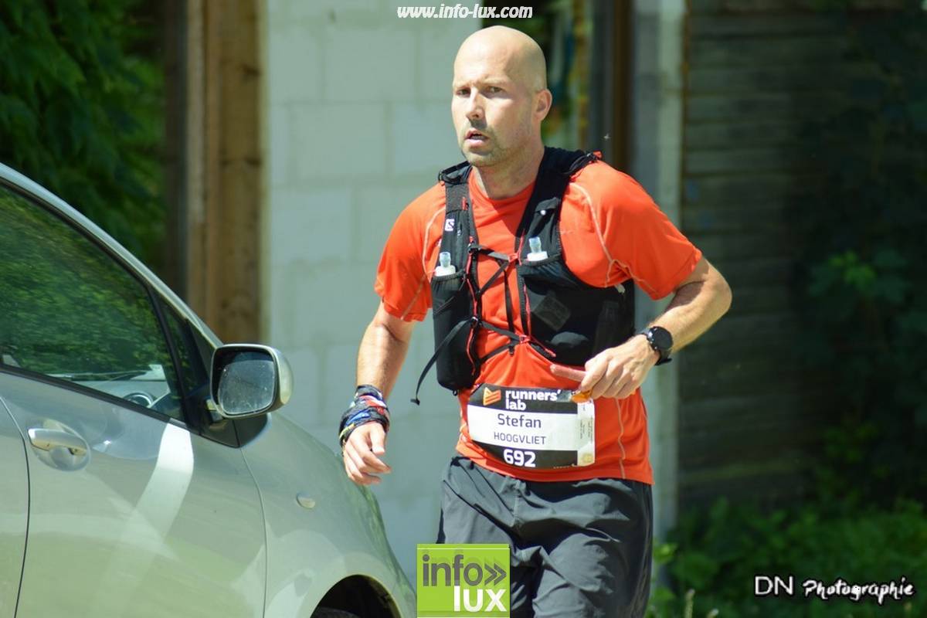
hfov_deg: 7.0
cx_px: 464
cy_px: 309
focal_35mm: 292
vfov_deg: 4.7
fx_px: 7531
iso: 400
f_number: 4.8
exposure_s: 1/1000
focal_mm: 195
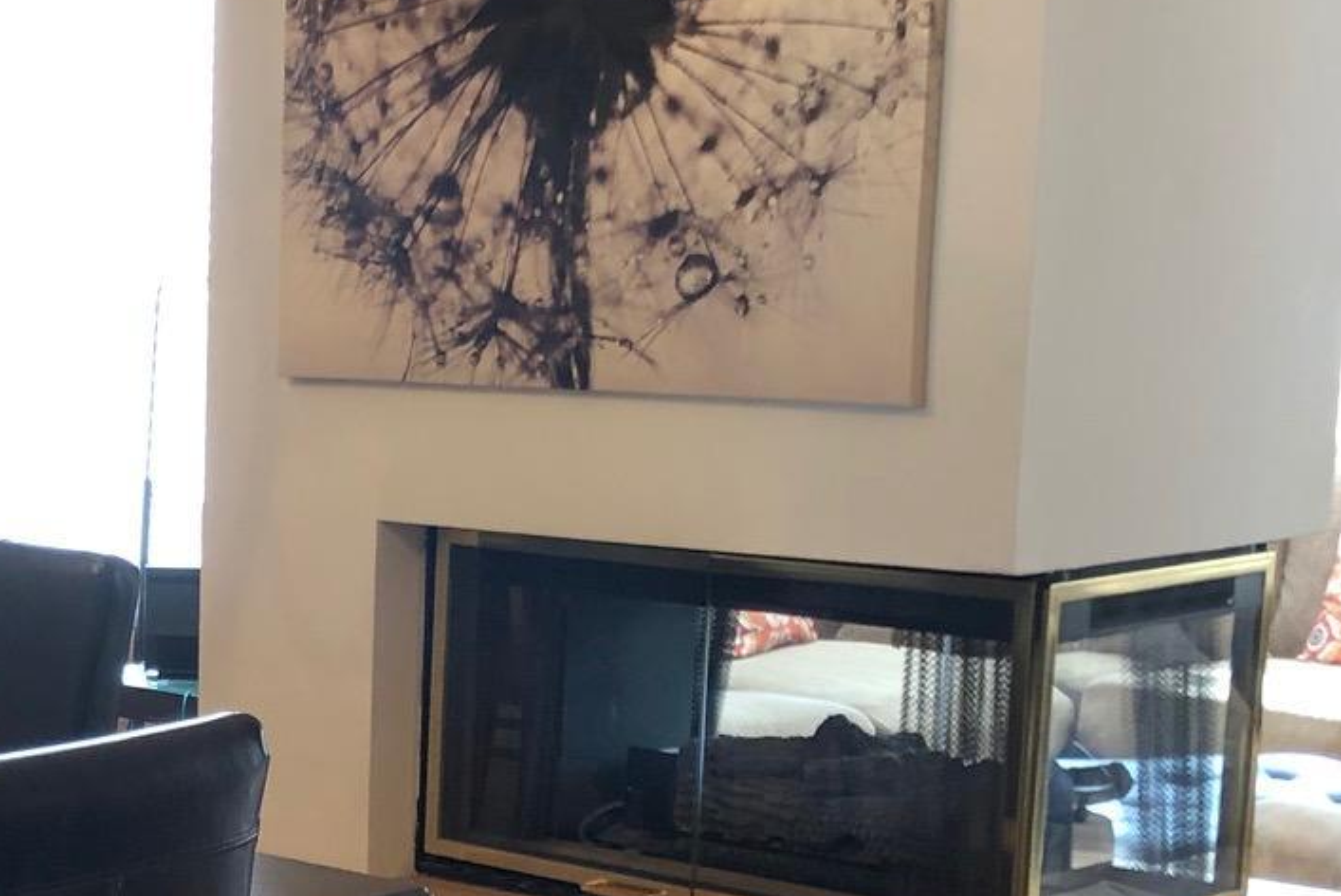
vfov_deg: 16.3
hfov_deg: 23.4
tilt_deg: -9.6
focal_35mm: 83
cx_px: -25
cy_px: 769
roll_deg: -1.3
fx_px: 3093
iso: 40
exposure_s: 1/20
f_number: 1.8
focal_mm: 3.99
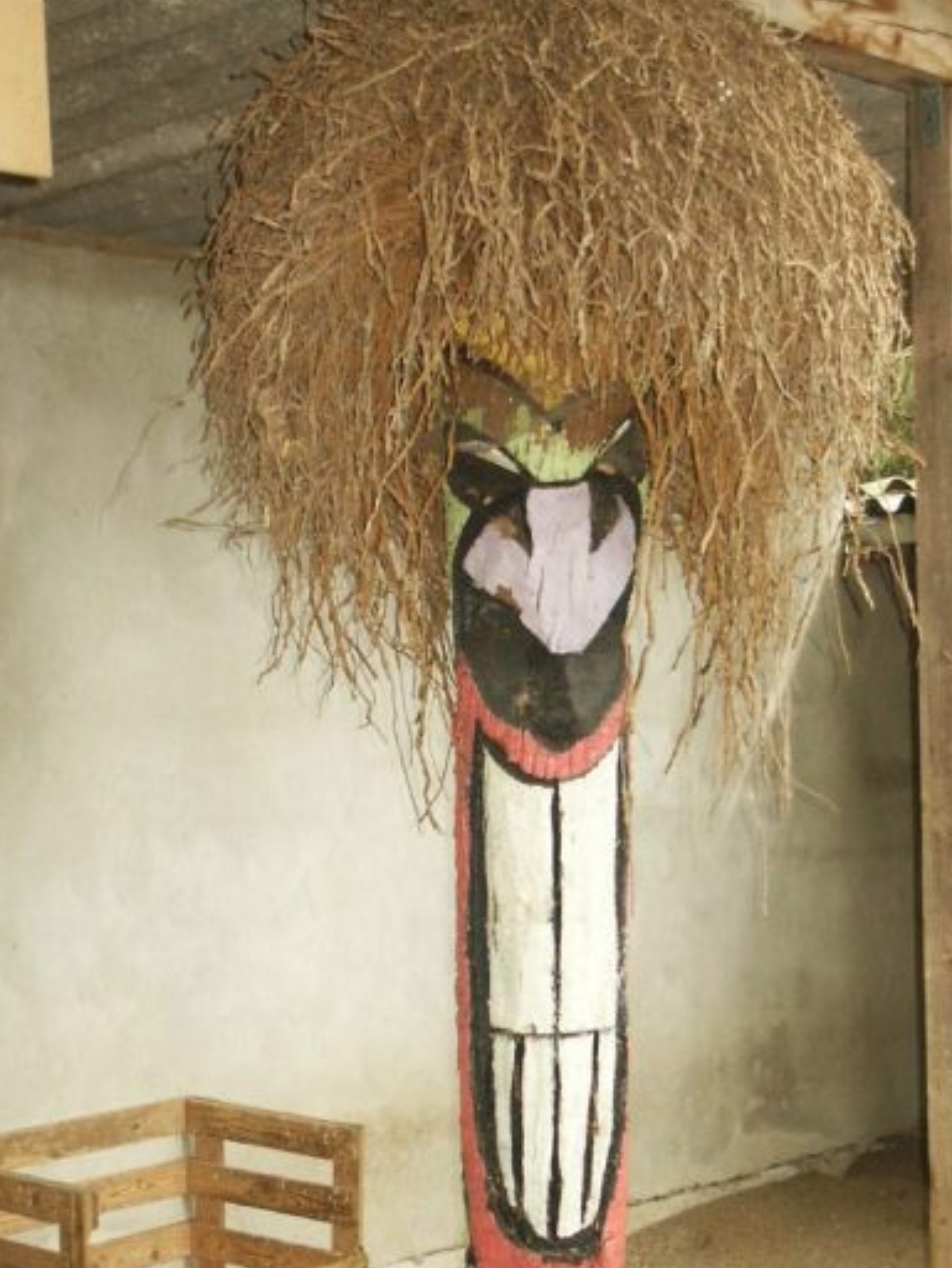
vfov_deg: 28.7
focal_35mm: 67
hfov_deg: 21.9
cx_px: 556
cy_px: 873
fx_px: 2456
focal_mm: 8.98
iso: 200
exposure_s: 1/45
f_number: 3.6
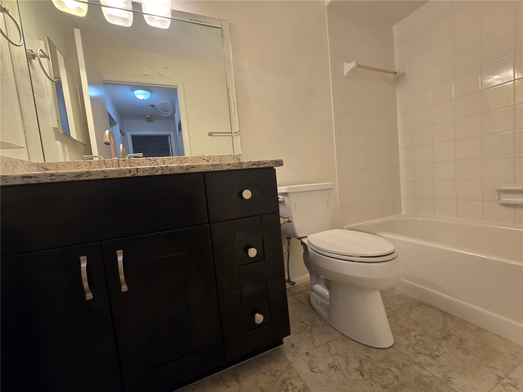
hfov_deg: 106.2
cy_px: 196
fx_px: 196
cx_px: 262
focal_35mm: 13
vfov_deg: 89.9
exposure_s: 1/60
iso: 160
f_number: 2.2
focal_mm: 2.2
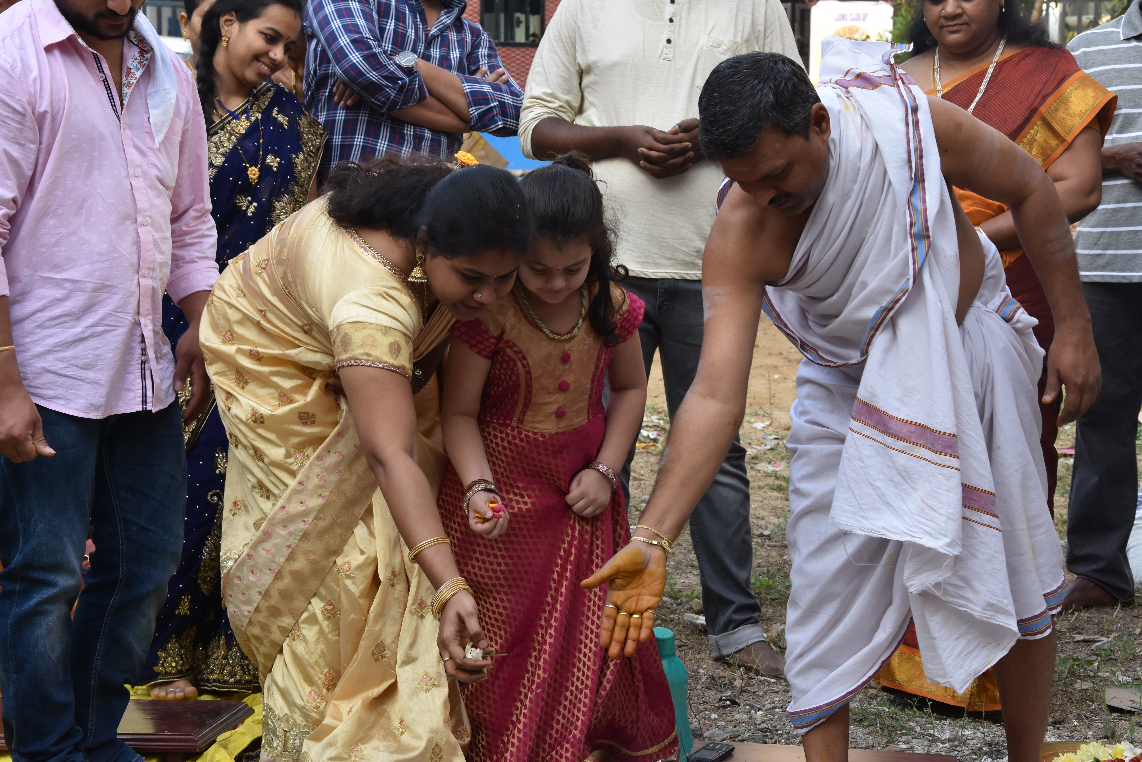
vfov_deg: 17.5
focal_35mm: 78
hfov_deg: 26.0
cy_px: 381
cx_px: 571
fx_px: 2474
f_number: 8
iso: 640
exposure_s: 1/250
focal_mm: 52
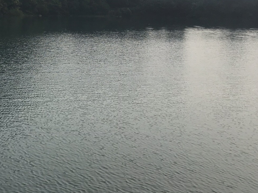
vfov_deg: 24.0
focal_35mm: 58
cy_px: -5
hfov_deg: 32.2
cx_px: 47
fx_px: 432
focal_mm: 3.99
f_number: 1.8
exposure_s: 1/7407
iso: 20
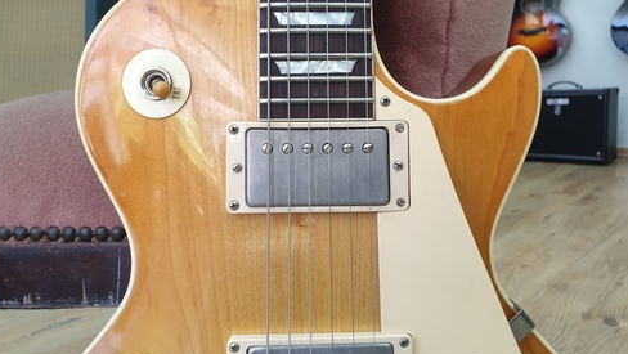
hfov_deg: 66.0
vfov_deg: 40.2
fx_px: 483
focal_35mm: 29
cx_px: 310
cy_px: 159
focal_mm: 4.3
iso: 125
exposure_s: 1/50
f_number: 2.4
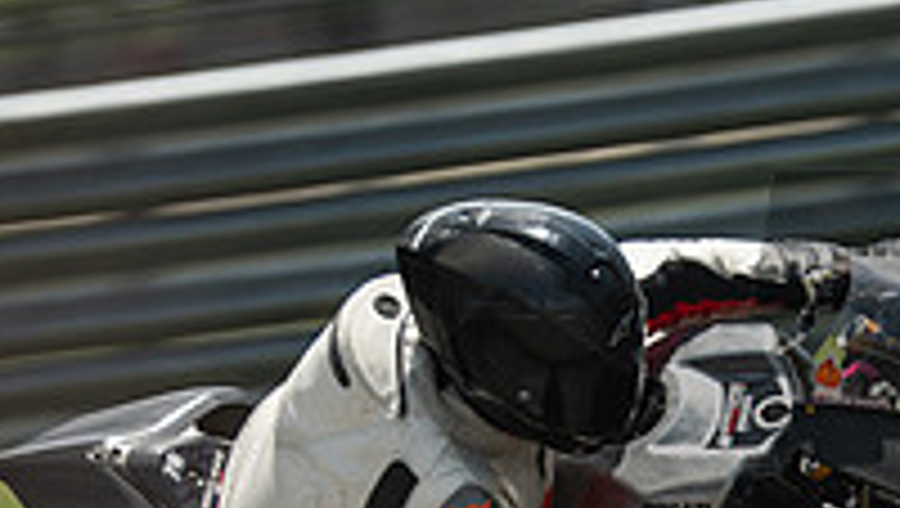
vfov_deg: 0.9
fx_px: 33900
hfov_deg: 1.5
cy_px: 722
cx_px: 842
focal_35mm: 1419
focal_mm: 312
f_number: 6.4
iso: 160
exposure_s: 1/320
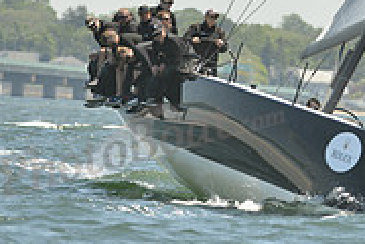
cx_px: 391
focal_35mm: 806
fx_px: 8171
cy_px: 11
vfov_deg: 1.7
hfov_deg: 2.6
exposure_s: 1/800
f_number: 4.5
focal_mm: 250
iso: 200
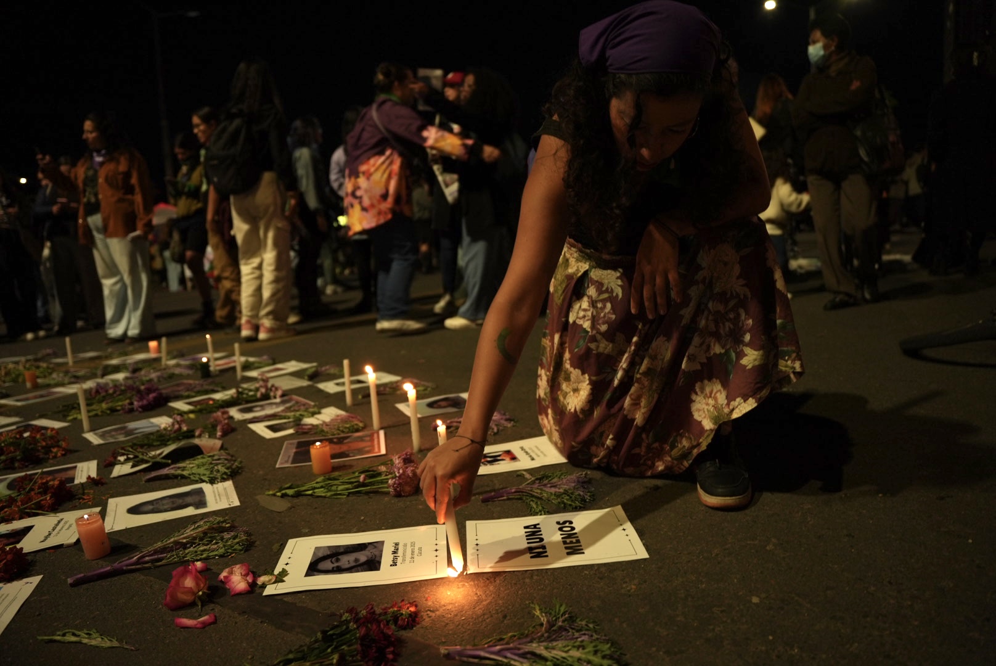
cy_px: 333
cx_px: 498
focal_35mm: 24
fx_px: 664
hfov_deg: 73.7
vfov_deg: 53.2
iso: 1000
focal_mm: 24
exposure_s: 1/40
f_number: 2.8
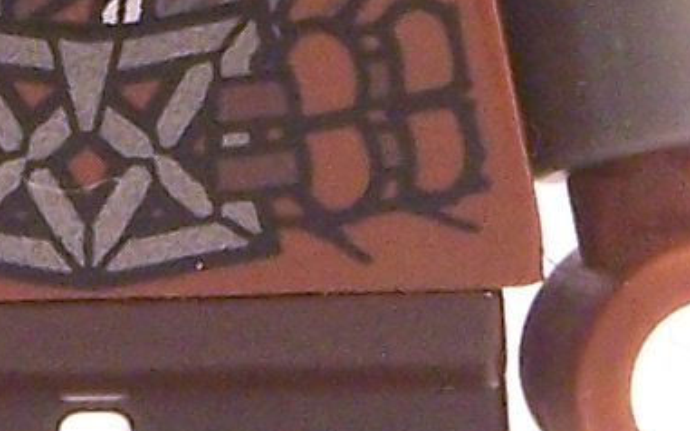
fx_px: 15756
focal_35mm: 838
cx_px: 194
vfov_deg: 1.6
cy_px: -429
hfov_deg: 2.5
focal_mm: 19.4
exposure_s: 1/20
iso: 200
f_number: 3.6
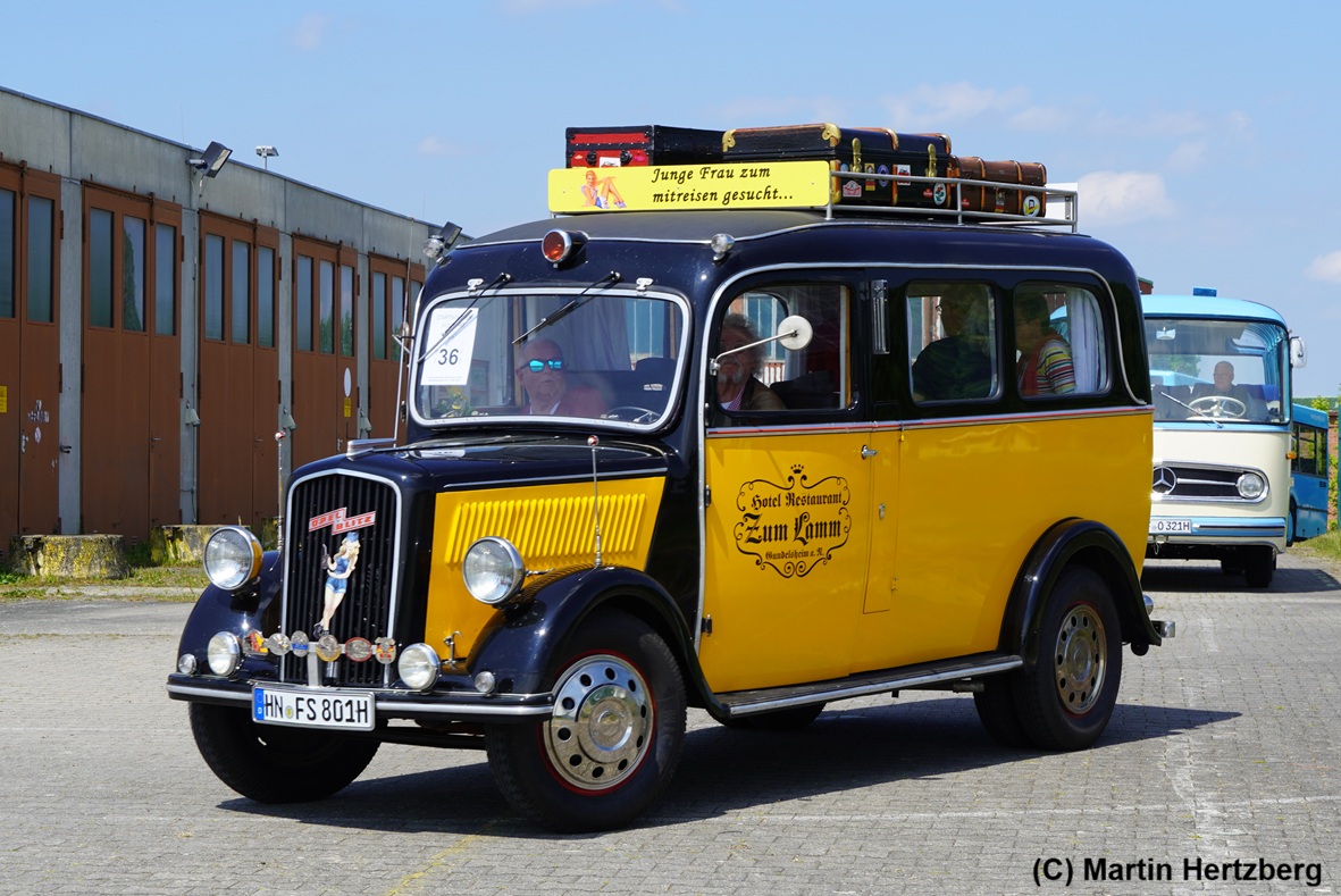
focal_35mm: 69
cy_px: 448
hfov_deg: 29.2
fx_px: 2572
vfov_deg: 19.8
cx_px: 670
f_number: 10
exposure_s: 1/160
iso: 100
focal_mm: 46
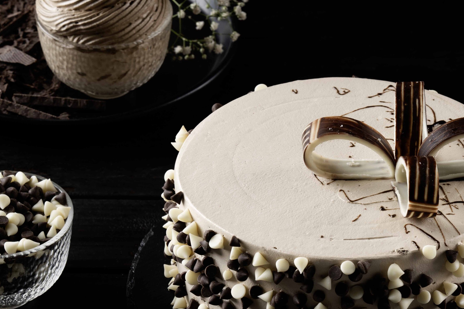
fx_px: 2075
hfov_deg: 12.7
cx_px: 344
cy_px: 235
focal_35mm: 161
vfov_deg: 8.5
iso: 160
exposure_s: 1/160
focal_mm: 90
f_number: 14
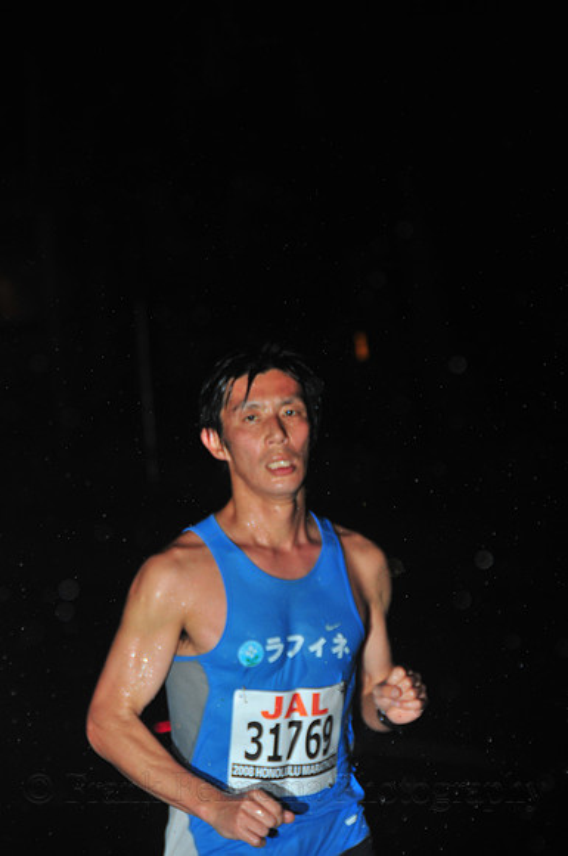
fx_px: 4272
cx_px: 284
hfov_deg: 7.6
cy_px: 428
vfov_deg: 11.4
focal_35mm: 180
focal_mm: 120
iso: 400
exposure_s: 1/250
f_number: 5.3
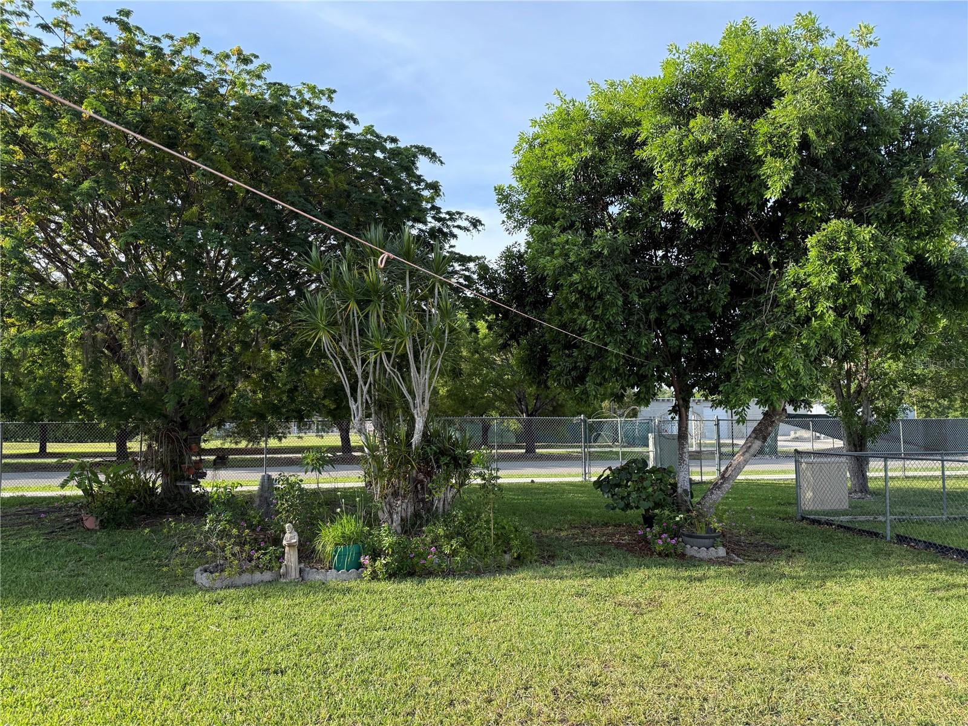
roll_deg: +0.6
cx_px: 484
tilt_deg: +4.7
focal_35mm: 24
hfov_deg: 71.6
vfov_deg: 56.8
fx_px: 671
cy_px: 363
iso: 100
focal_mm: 6.76
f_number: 1.78
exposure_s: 1/1314
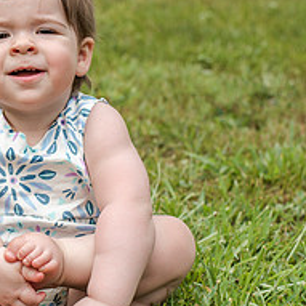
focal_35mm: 129
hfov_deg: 13.4
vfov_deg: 13.5
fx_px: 1290
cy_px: 99
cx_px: 14
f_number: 4
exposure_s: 1/2500
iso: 400
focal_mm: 50
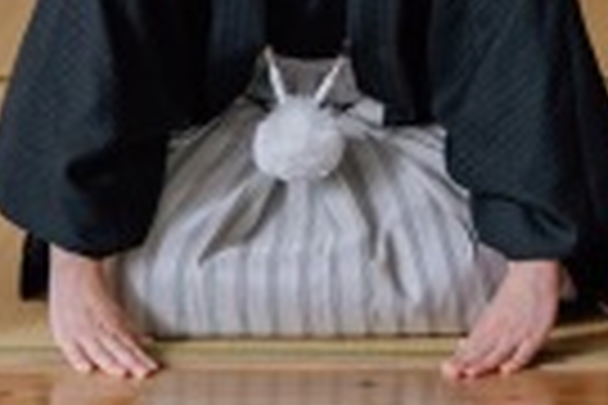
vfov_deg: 4.6
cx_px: 594
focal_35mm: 297
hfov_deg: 6.9
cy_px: -340
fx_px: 5016
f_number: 2.2
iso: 200
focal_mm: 50
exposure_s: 1/125
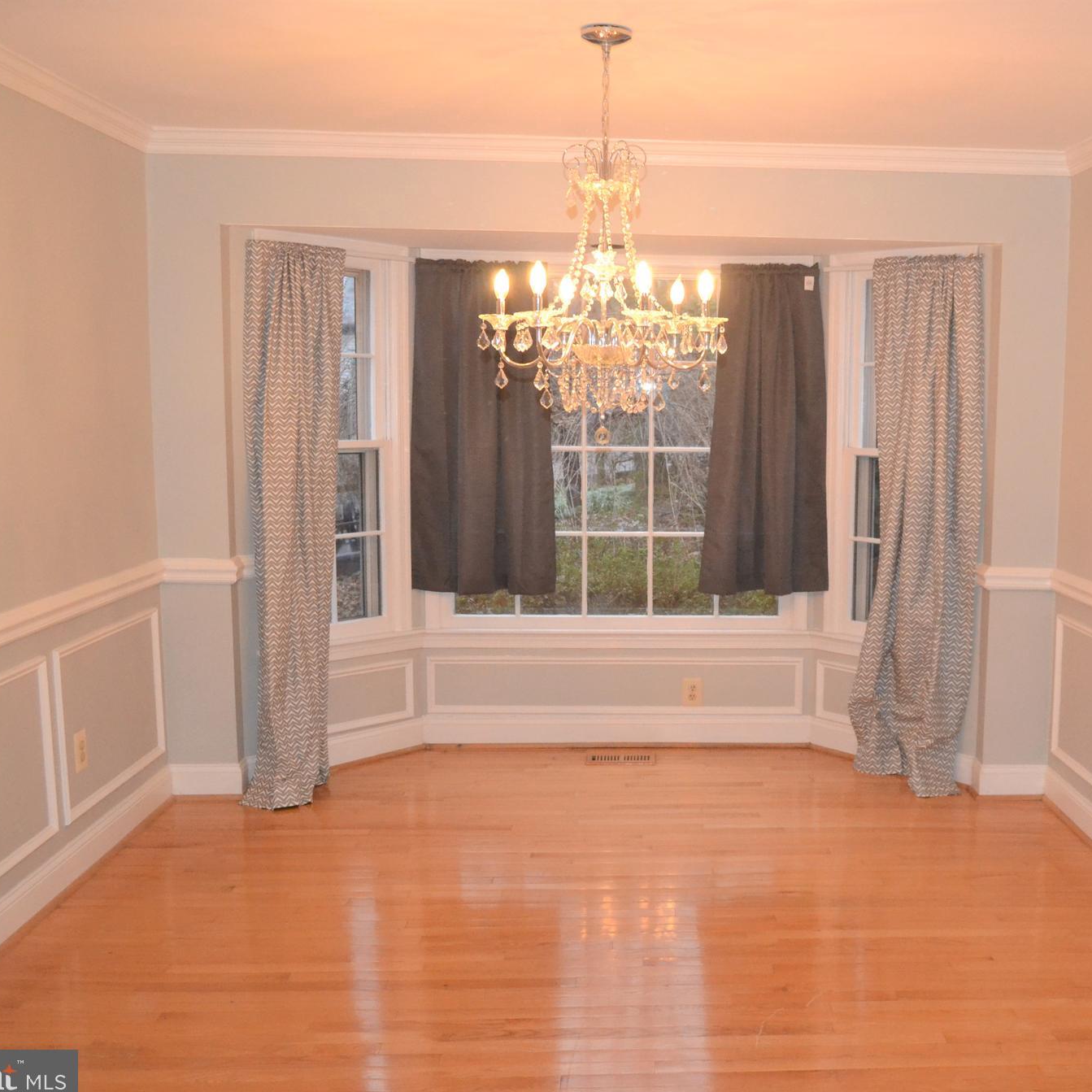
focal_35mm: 35
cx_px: 730
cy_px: 554
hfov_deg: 46.5
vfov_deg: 47.2
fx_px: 1249
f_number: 3.5
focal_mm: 18
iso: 2500
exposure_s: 1/60
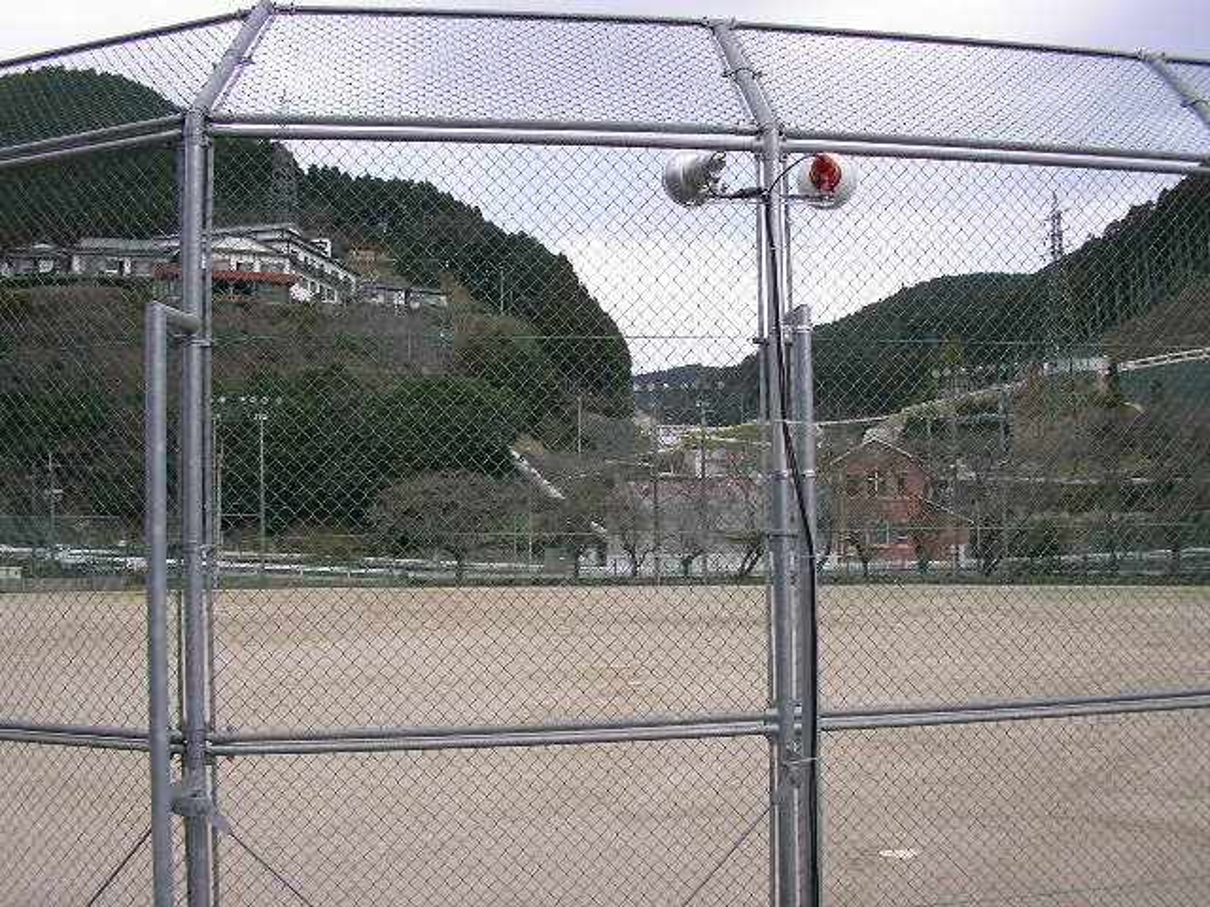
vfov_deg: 37.7
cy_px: 454
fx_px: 1328
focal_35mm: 38
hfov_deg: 49.0
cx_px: 605
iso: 50
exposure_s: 1/222
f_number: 4.1
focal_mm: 5.8
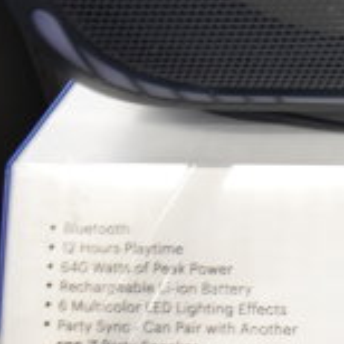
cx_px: 650
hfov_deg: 15.8
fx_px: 1023
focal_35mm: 91
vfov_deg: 19.0
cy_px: 247
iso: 1000
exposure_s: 1/30
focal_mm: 18
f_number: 3.5
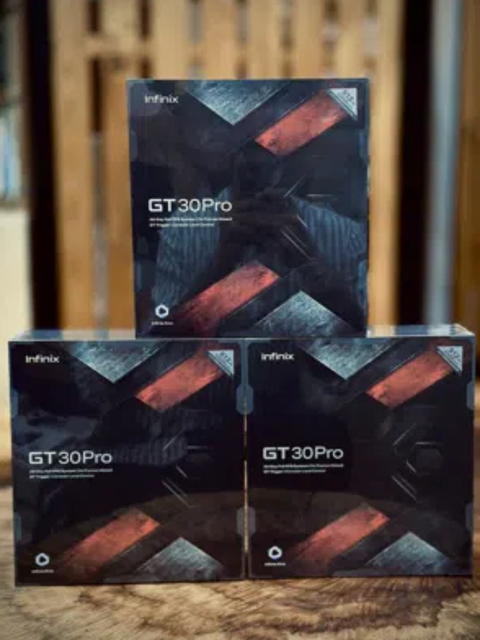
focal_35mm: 49
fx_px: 906
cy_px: 318
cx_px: 243
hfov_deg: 29.7
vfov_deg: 38.9
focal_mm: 6.86
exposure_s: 1/50
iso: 200
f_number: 1.78
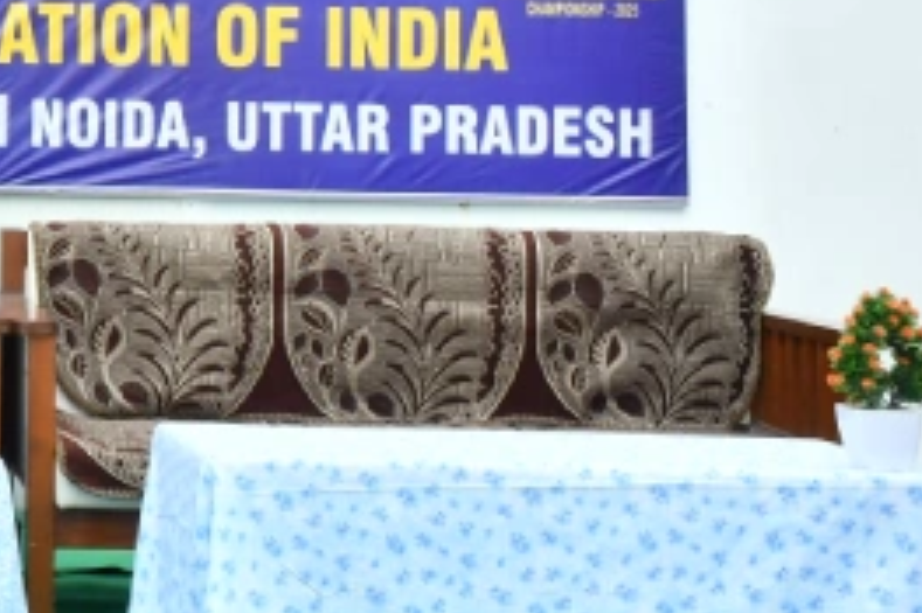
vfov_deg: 11.8
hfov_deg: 16.7
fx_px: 2918
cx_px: -344
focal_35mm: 114
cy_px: -84
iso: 500
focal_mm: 26
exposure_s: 1/125
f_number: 14
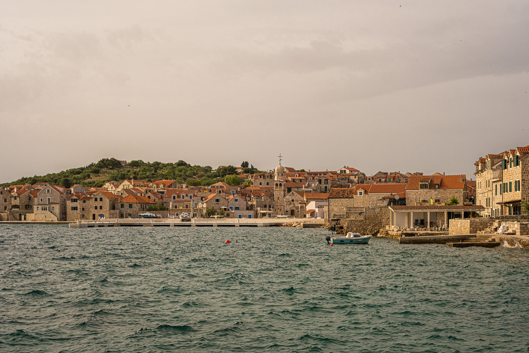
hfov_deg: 39.6
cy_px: 176
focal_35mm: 50
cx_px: 264
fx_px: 735
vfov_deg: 27.0
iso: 160
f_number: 8
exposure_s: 1/420
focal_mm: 33
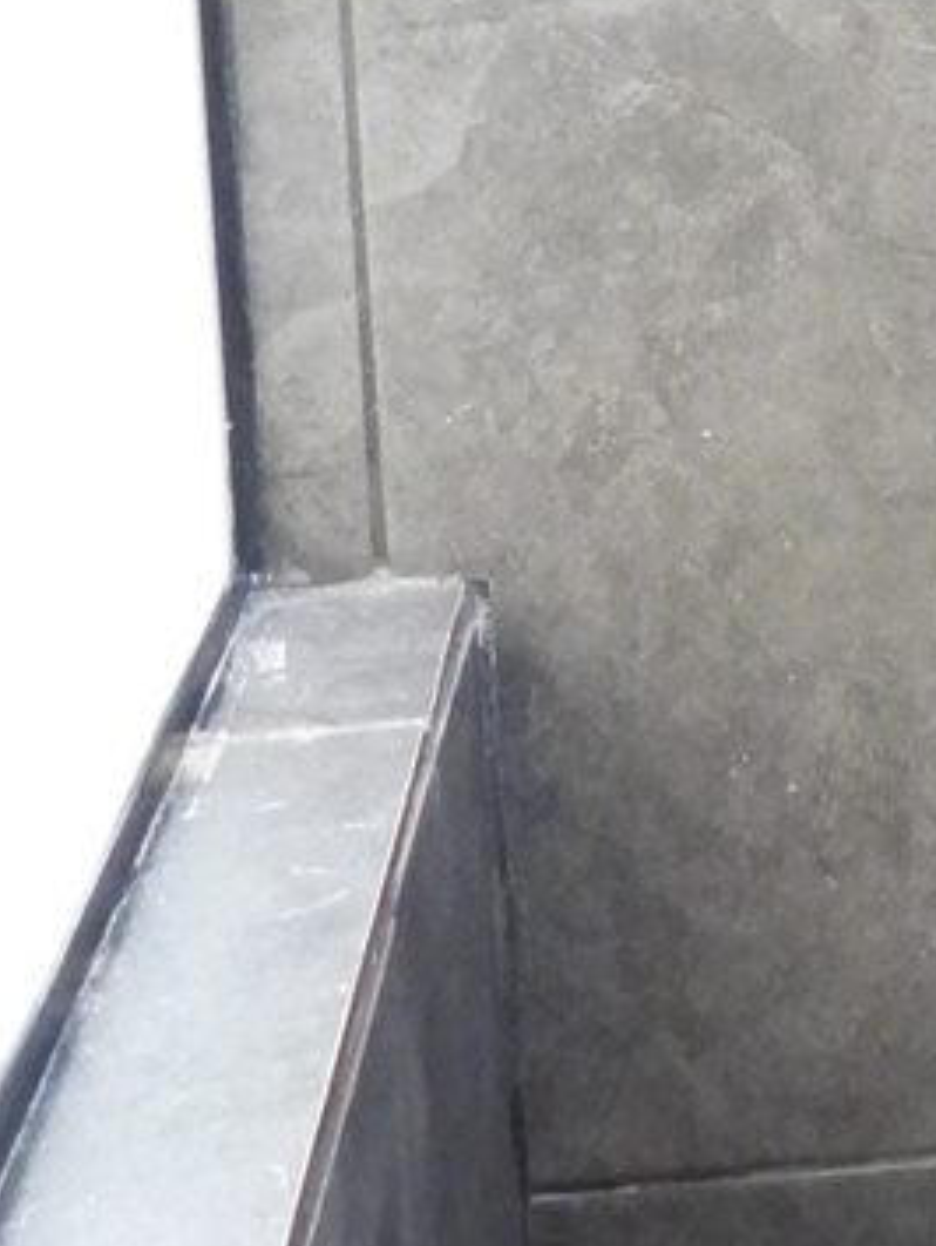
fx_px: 3745
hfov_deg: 13.0
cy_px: -162
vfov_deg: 18.1
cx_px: 1629
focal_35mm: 104
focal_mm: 4.3
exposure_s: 1/8
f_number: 2.8
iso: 560
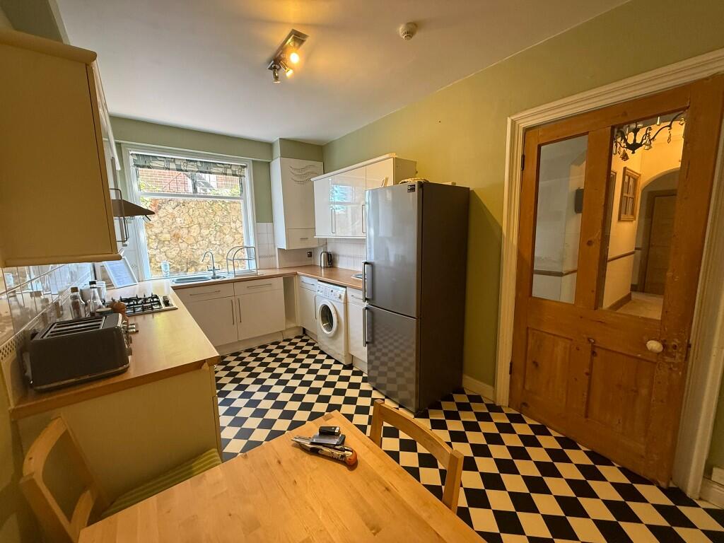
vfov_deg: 85.7
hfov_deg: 102.1
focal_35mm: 14
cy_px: 272
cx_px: 362
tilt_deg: -7.5
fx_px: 293
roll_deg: +1.1
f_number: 2.2
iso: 250
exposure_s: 1/50
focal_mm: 2.22
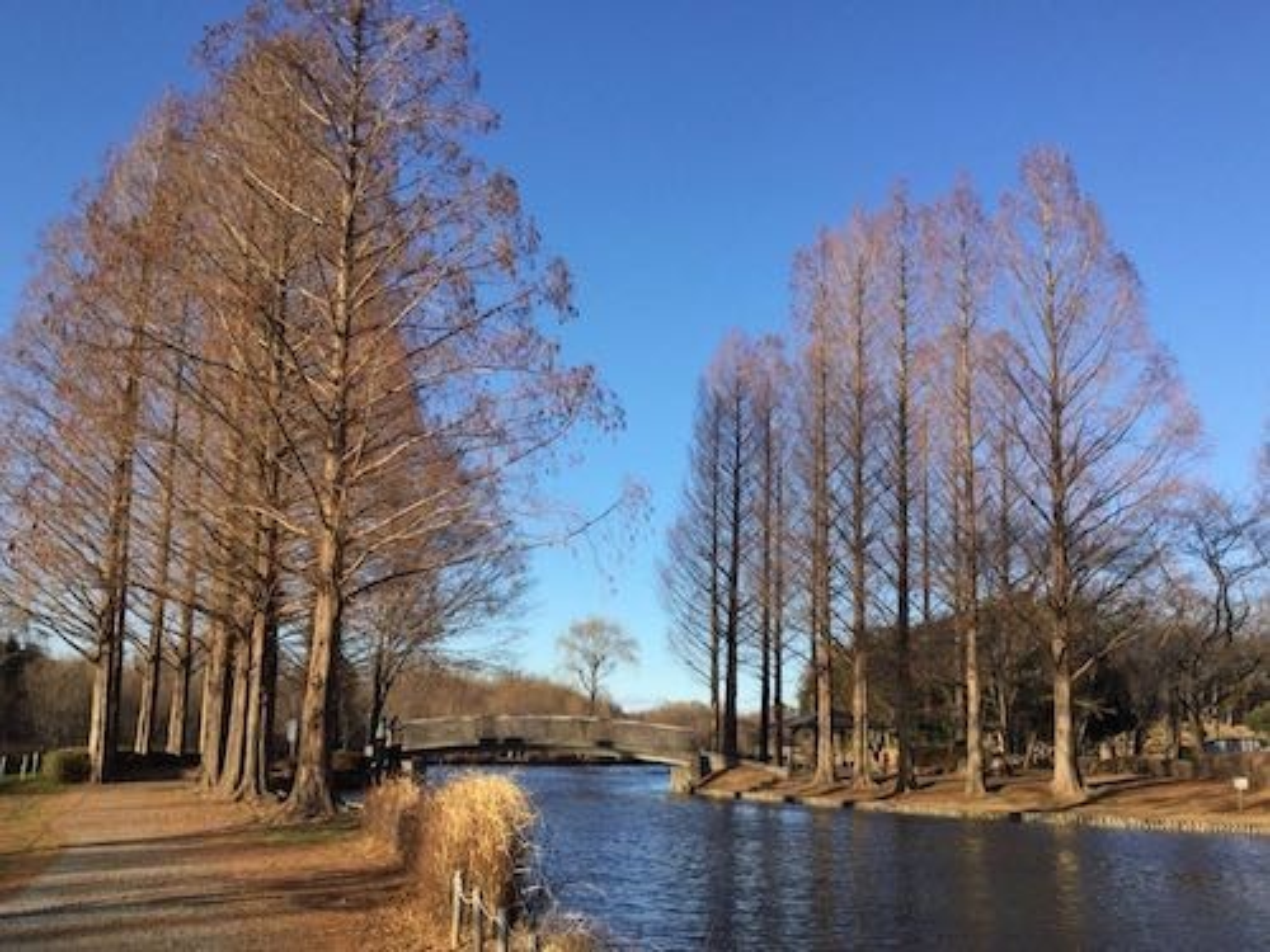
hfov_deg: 58.4
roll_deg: -1.1
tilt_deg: +8.7
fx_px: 1137
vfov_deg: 45.4
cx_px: 635
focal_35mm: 31
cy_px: 476
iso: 25
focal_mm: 3.3
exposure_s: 1/867
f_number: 2.4
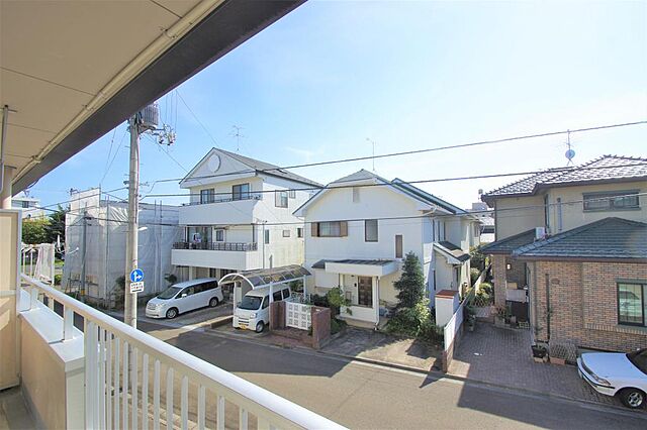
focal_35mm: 15
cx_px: 324
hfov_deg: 100.4
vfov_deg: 77.3
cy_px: 215
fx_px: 269
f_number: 7.1
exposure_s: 1/320
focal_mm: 10
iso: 100
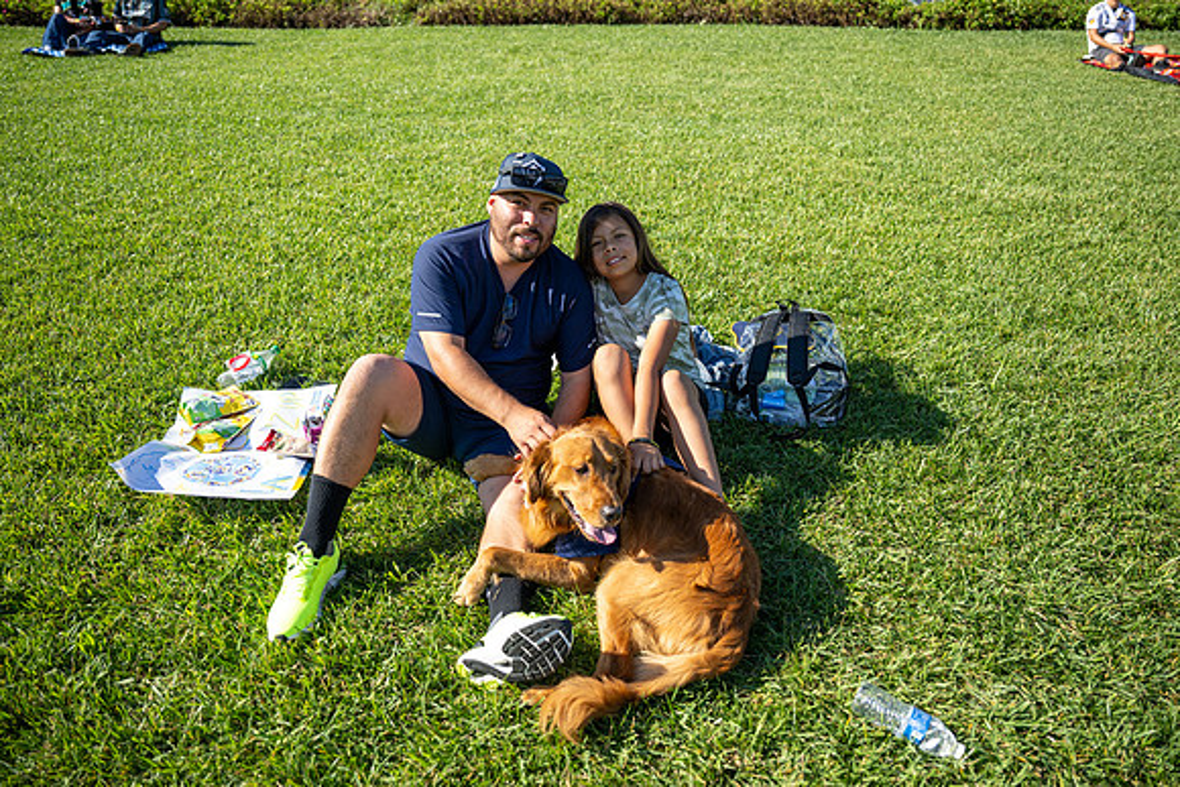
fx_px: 914
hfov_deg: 65.7
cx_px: 616
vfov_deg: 46.5
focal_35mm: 28
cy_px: 346
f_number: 2.8
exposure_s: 1/1000
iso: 90
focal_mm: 24
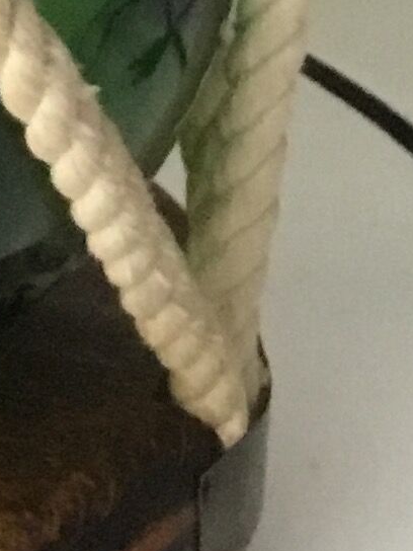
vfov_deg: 10.1
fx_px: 2959
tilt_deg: -14.4
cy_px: -423
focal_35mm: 186
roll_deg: +0.2
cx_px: -250
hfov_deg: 7.8
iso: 250
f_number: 2.4
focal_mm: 3.3
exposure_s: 1/33
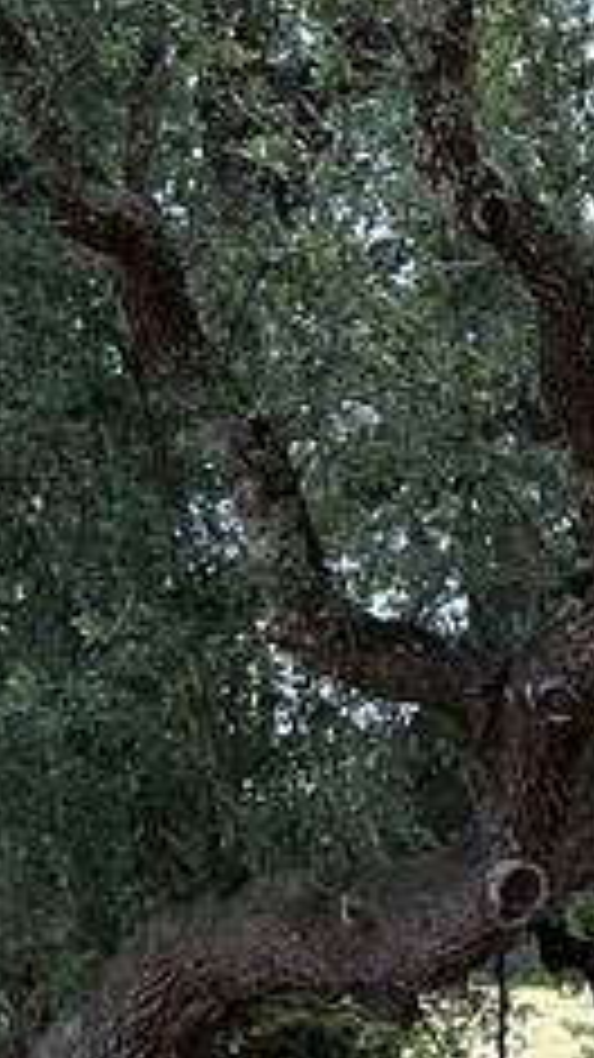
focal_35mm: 114
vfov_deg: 18.4
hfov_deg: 9.2
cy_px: 1026
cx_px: 1544
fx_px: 3196
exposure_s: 1/415
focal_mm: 6.86
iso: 80
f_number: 1.78
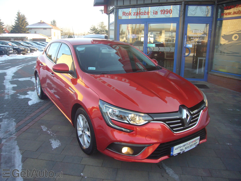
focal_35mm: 28
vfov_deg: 49.7
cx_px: 120
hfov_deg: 63.4
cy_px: 90
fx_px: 195
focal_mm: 4.6
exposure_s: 1/80
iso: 80
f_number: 2.8
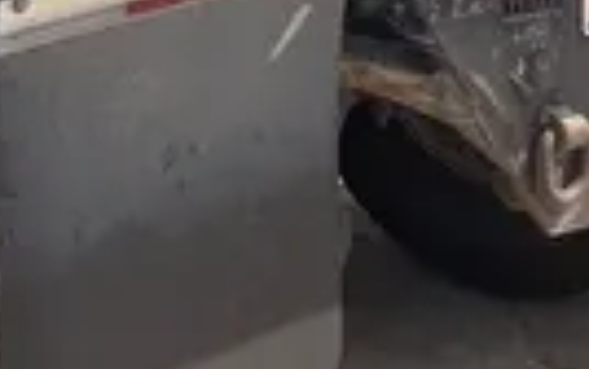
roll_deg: +1.5
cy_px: -376
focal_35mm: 162
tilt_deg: -2.1
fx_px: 2603
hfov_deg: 12.4
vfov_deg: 7.8
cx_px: -233
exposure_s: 1/1675
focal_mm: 3.99
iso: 32
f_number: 1.8
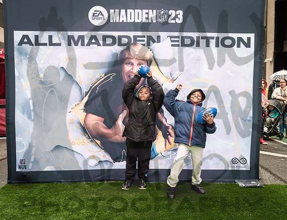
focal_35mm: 32
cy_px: 105
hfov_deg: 56.0
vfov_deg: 44.4
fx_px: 270
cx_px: 145
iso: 1000
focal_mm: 26
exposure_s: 1/200
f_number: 4.5
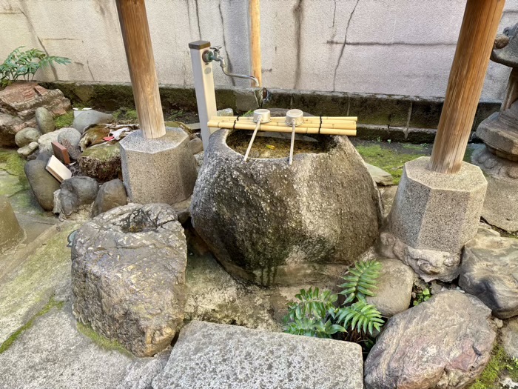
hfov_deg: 67.3
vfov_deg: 53.1
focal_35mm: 26
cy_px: 194
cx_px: 259
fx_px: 389
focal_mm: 5.96
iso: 80
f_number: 1.6
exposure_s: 1/121
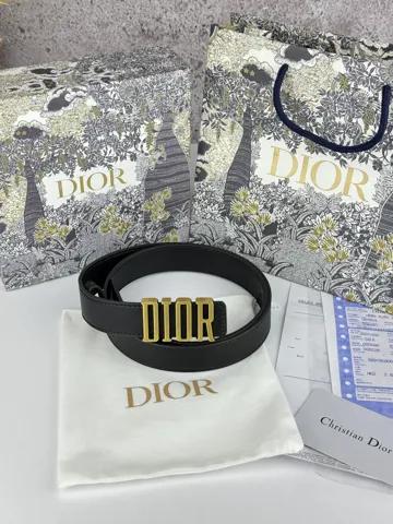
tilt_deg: -37.5
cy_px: 262
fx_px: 727
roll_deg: -1.2
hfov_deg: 30.3
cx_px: 196
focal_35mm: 48
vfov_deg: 39.7
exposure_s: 1/305
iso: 64
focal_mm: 6.76
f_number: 1.78
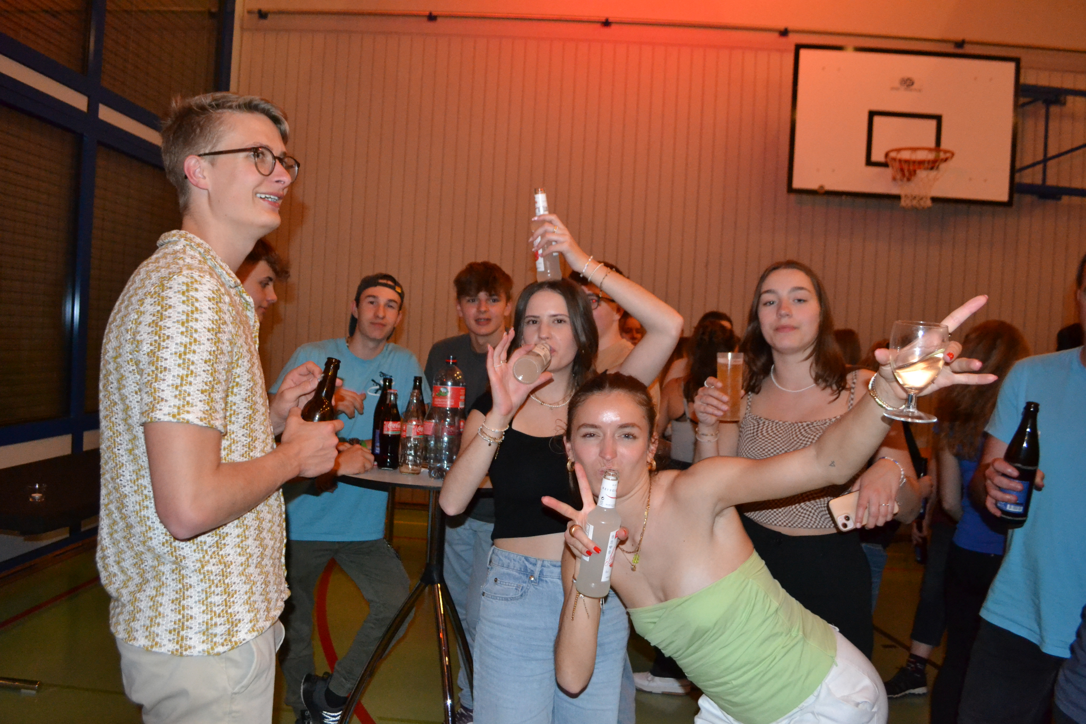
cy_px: 362
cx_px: 543
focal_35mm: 27
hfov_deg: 67.4
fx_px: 814
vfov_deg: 47.9
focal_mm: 18
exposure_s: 1/60
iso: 3200
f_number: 3.5
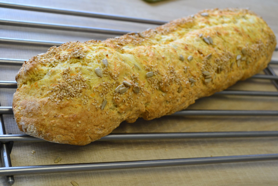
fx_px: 463
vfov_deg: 22.6
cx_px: 139
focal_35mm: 60
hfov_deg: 33.4
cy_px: 93
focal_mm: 40
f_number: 7.1
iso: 400
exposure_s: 1/25
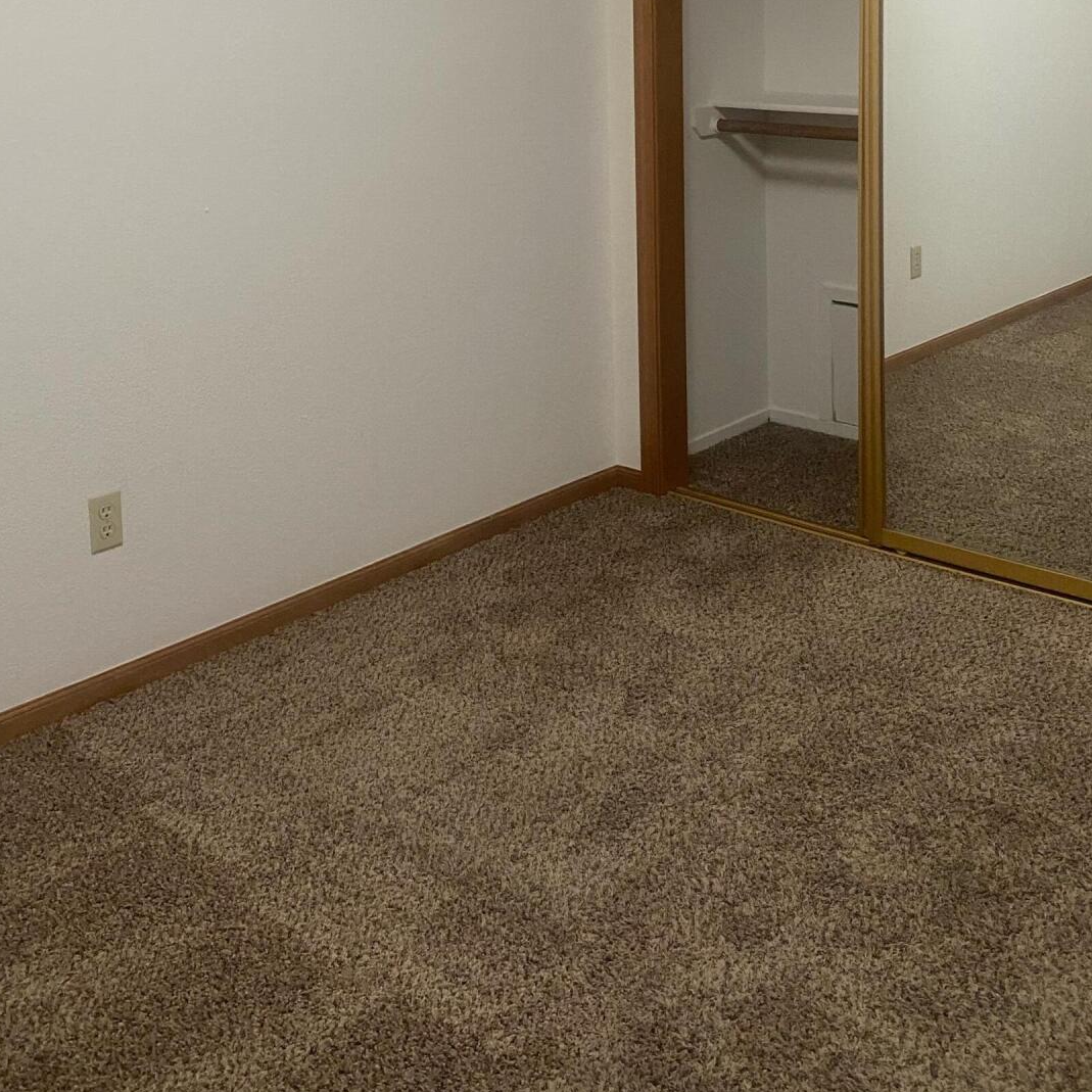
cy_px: 132
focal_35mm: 43
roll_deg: +0.4
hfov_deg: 39.2
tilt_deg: -5.8
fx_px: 1535
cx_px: 560
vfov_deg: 36.9
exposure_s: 1/60
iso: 250
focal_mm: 4.25
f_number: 1.8
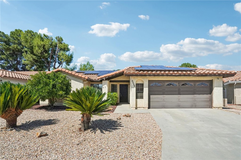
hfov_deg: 96.8
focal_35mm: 16
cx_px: 120
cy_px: 80
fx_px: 107
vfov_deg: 73.7
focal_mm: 16
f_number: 16
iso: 3200
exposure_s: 1/3000
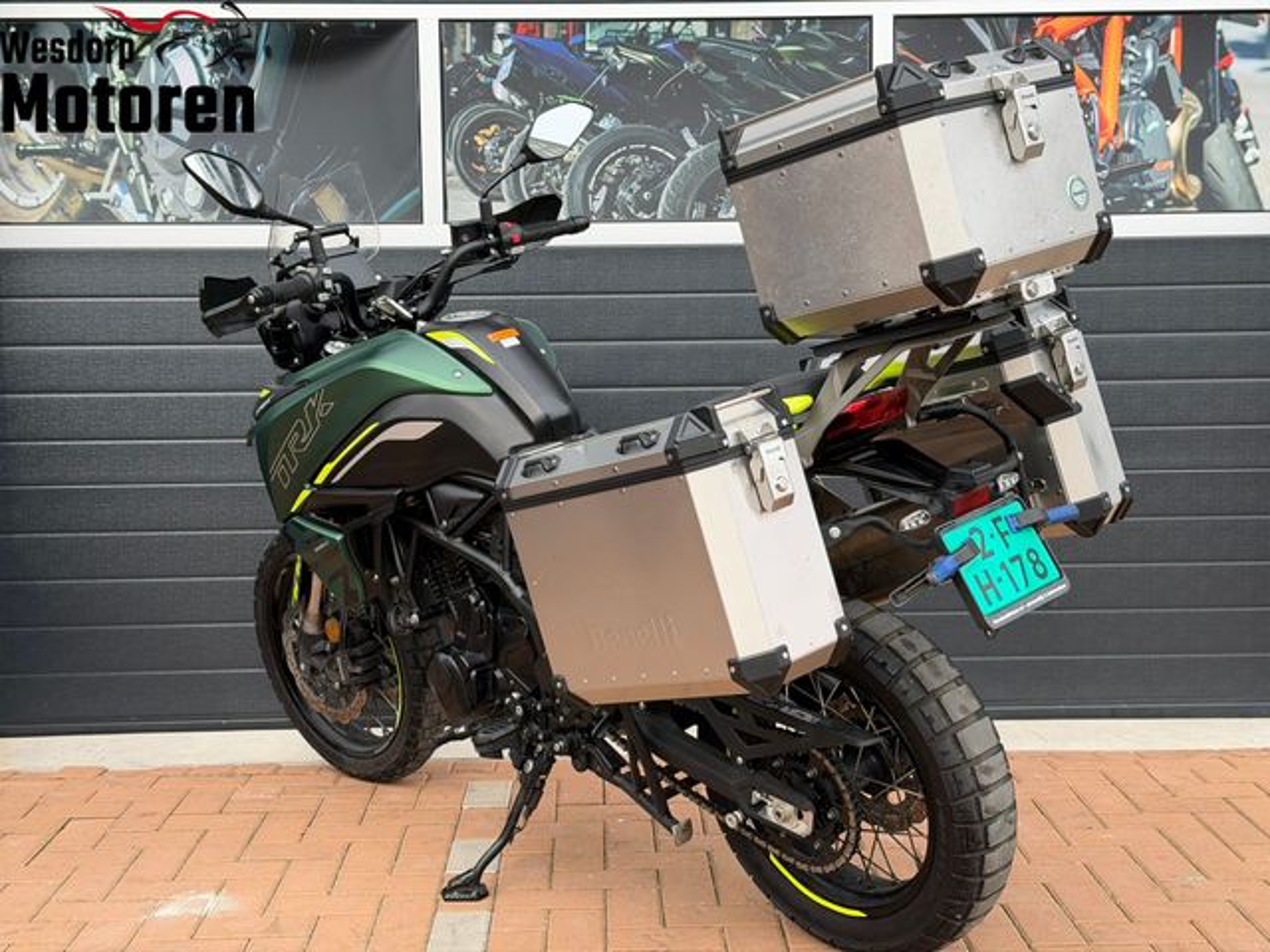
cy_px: 476
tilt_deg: -4.0
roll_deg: +1.2
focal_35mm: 48
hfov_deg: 39.7
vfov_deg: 30.3
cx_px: 635
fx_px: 1761
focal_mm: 6.76
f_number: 1.78
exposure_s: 1/587
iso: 64
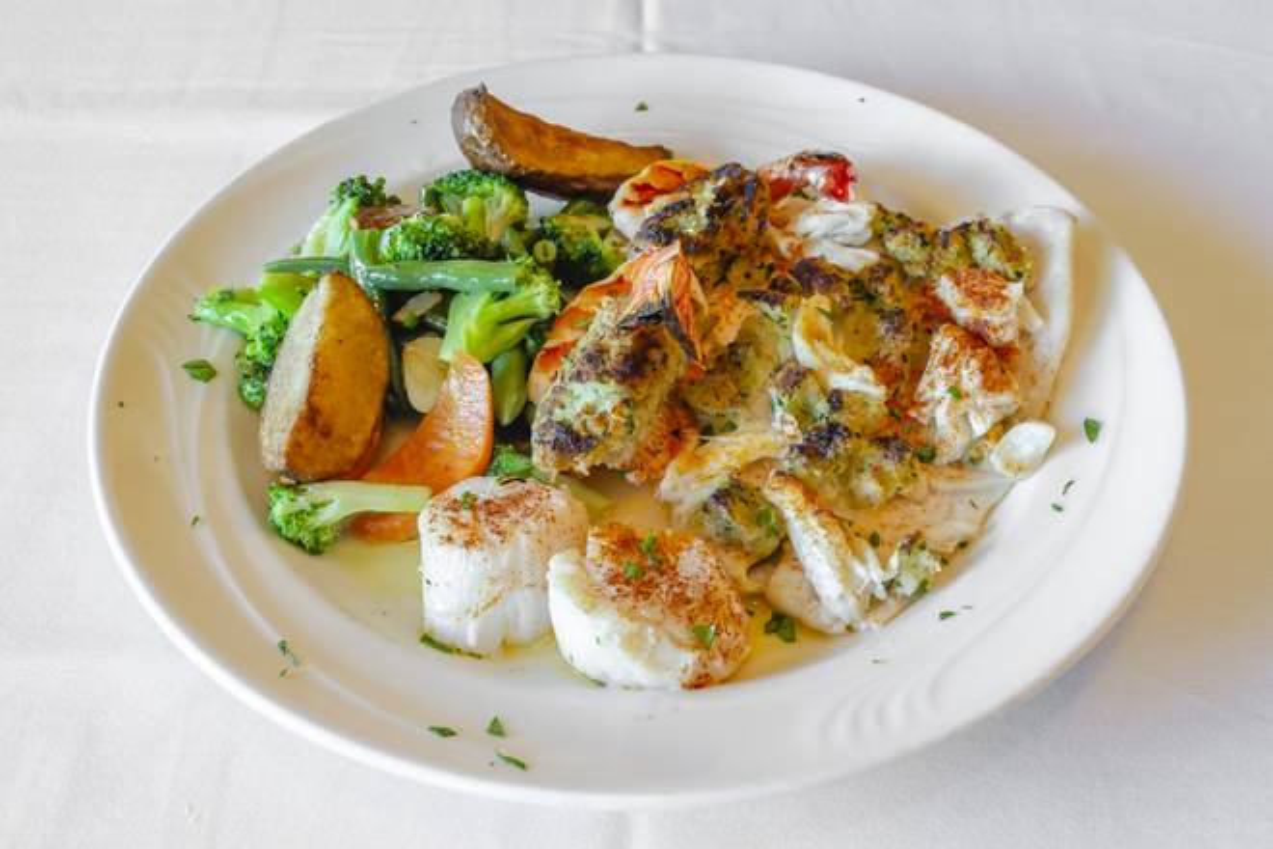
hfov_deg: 43.8
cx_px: 650
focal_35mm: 45
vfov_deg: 30.0
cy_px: 414
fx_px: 1583
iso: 400
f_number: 8
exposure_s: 1/3
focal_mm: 29
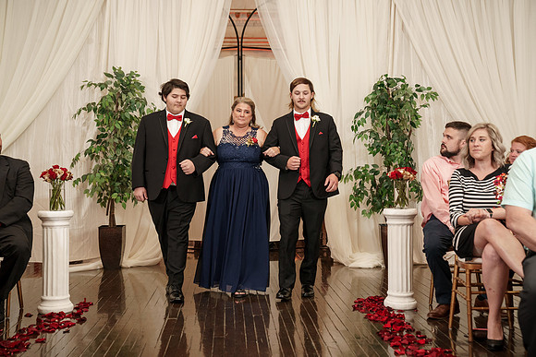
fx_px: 824
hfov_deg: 36.0
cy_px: 178
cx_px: 268
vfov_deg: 24.5
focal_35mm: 55
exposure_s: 1/160
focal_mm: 54
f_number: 4
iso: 2000
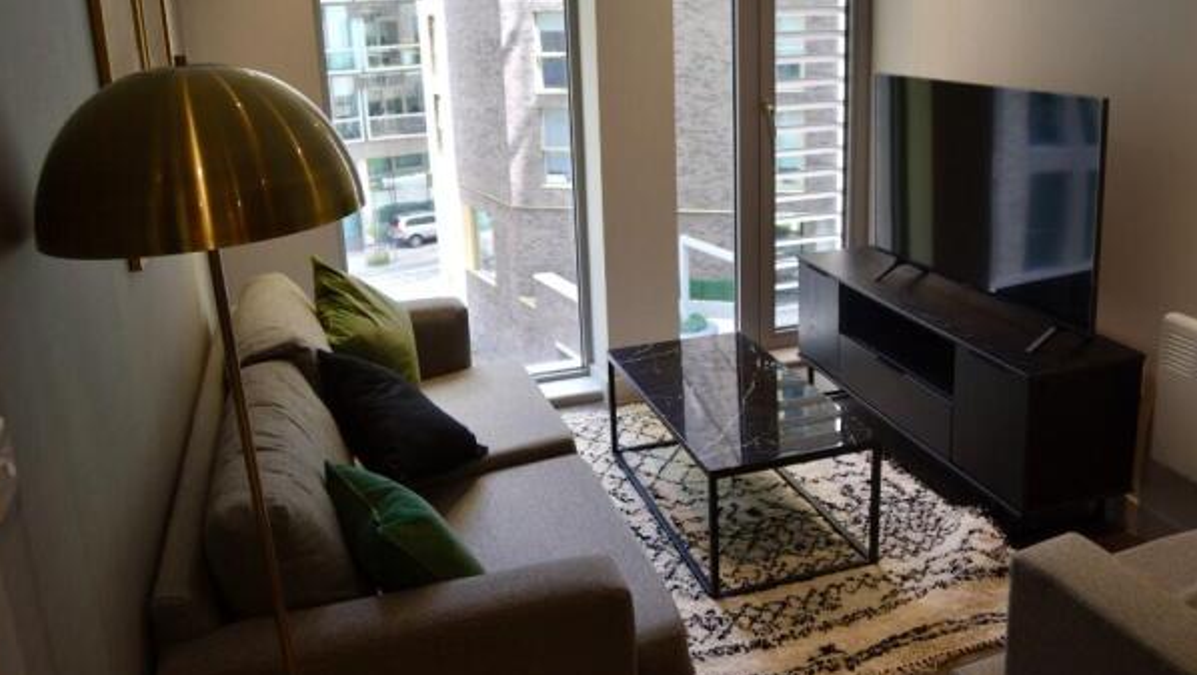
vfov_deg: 37.7
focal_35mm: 31
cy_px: 275
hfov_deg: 62.5
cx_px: 641
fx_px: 984
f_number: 5
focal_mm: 18
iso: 400
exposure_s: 1/100
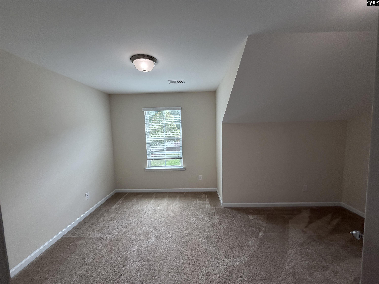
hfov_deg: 102.1
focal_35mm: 14
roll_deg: +1.1
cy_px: 142
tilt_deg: -0.8
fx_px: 153
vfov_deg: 85.7
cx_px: 190
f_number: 2.2
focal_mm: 2.22
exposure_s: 1/120
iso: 160
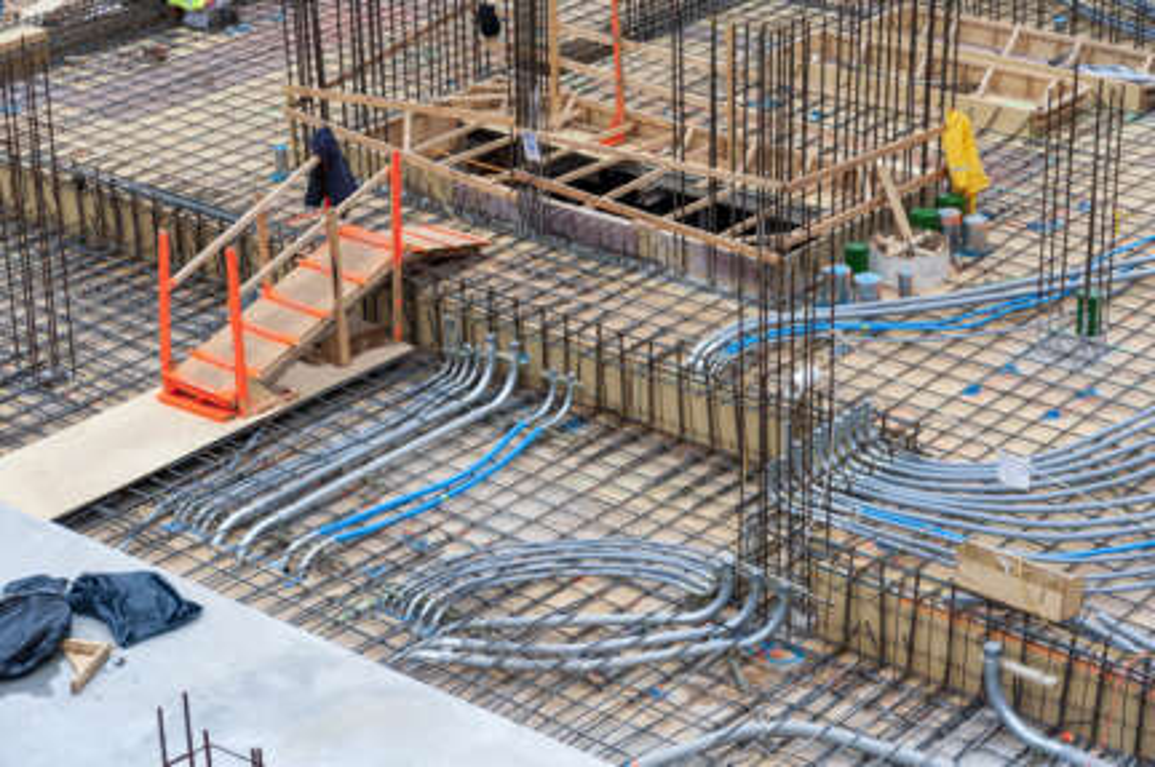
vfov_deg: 16.0
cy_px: 384
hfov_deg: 23.9
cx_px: 578
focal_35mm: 85
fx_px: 2724
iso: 200
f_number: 8
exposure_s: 1/100
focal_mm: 85
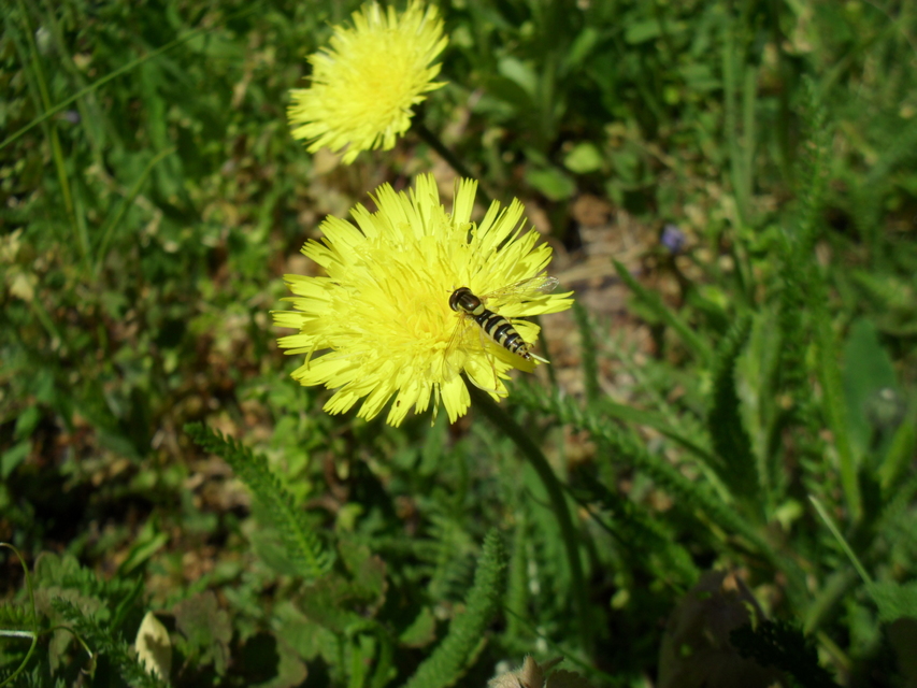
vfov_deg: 40.7
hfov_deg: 52.6
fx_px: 927
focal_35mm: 35
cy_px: 344
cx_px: 458
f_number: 8.4
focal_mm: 6.3
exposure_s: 1/350
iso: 100
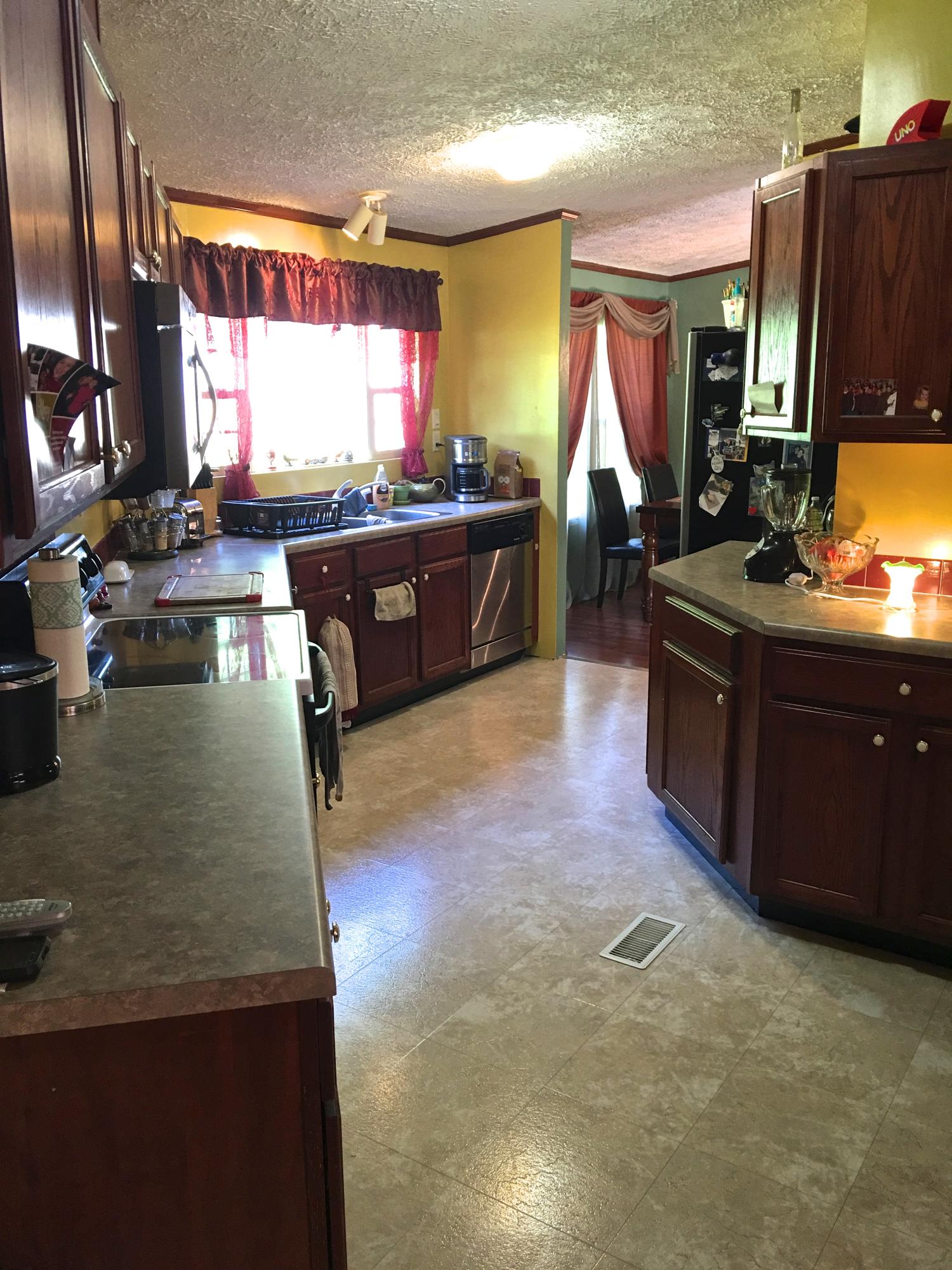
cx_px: 476
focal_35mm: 29
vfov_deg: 61.7
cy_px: 635
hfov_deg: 48.2
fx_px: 1063
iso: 40
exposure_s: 1/15
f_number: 2.2
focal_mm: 4.15
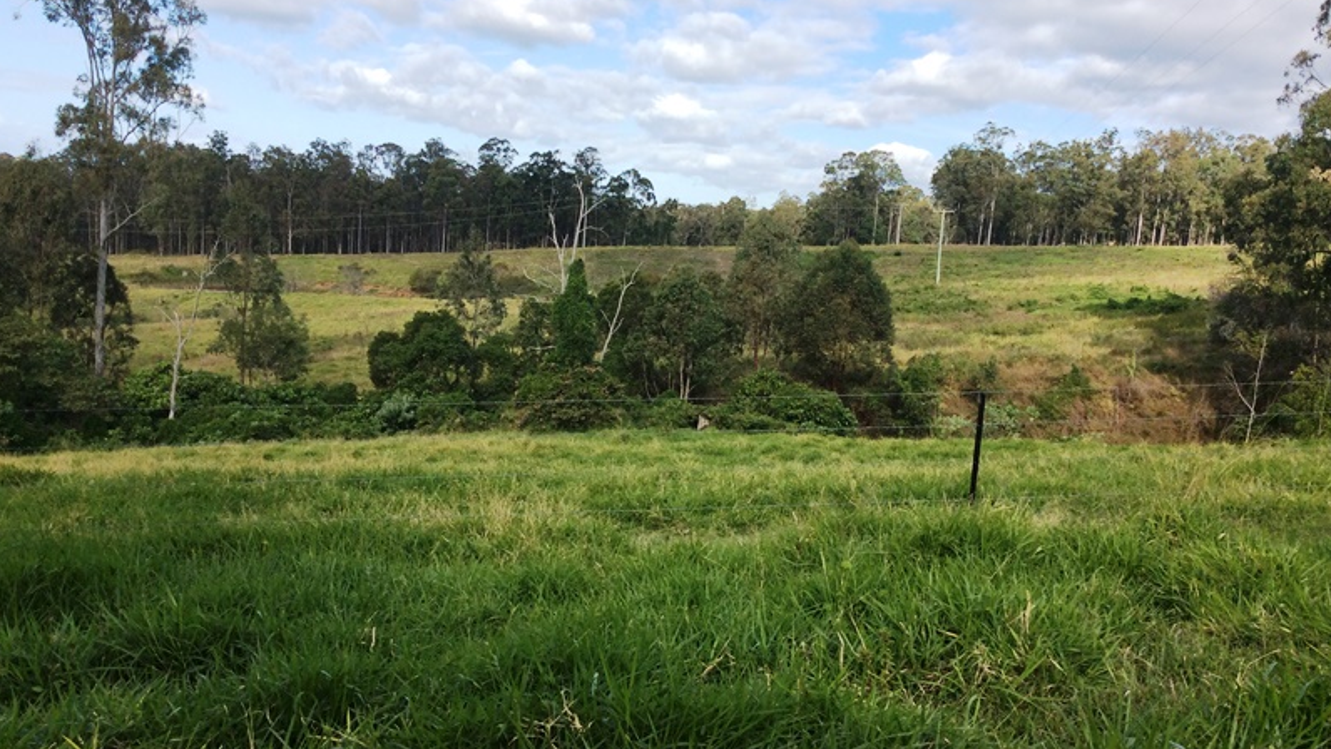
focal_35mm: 35
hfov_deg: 56.6
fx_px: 1235
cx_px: 664
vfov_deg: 33.7
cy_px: 421
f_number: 2.4
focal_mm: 3.3
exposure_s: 1/969
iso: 32
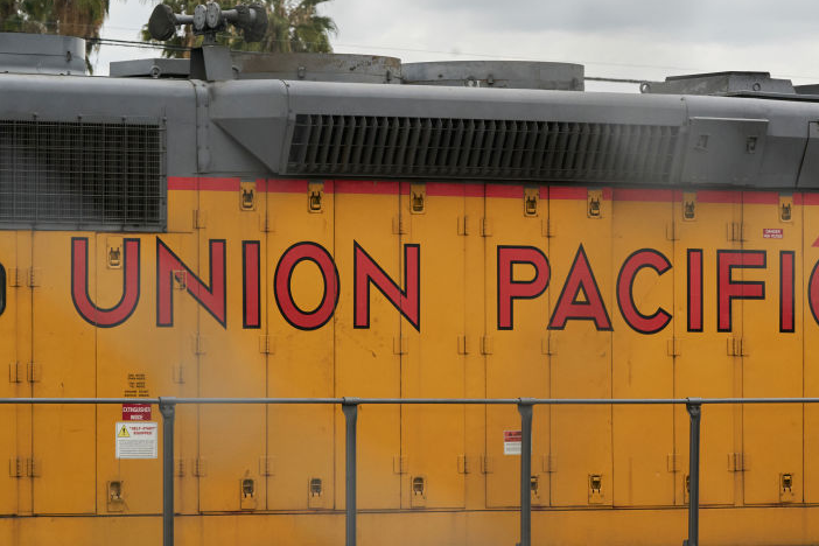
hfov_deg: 9.5
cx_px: 494
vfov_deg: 6.4
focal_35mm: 216
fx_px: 4914
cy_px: 310
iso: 3200
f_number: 11
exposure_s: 1/640
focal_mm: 148
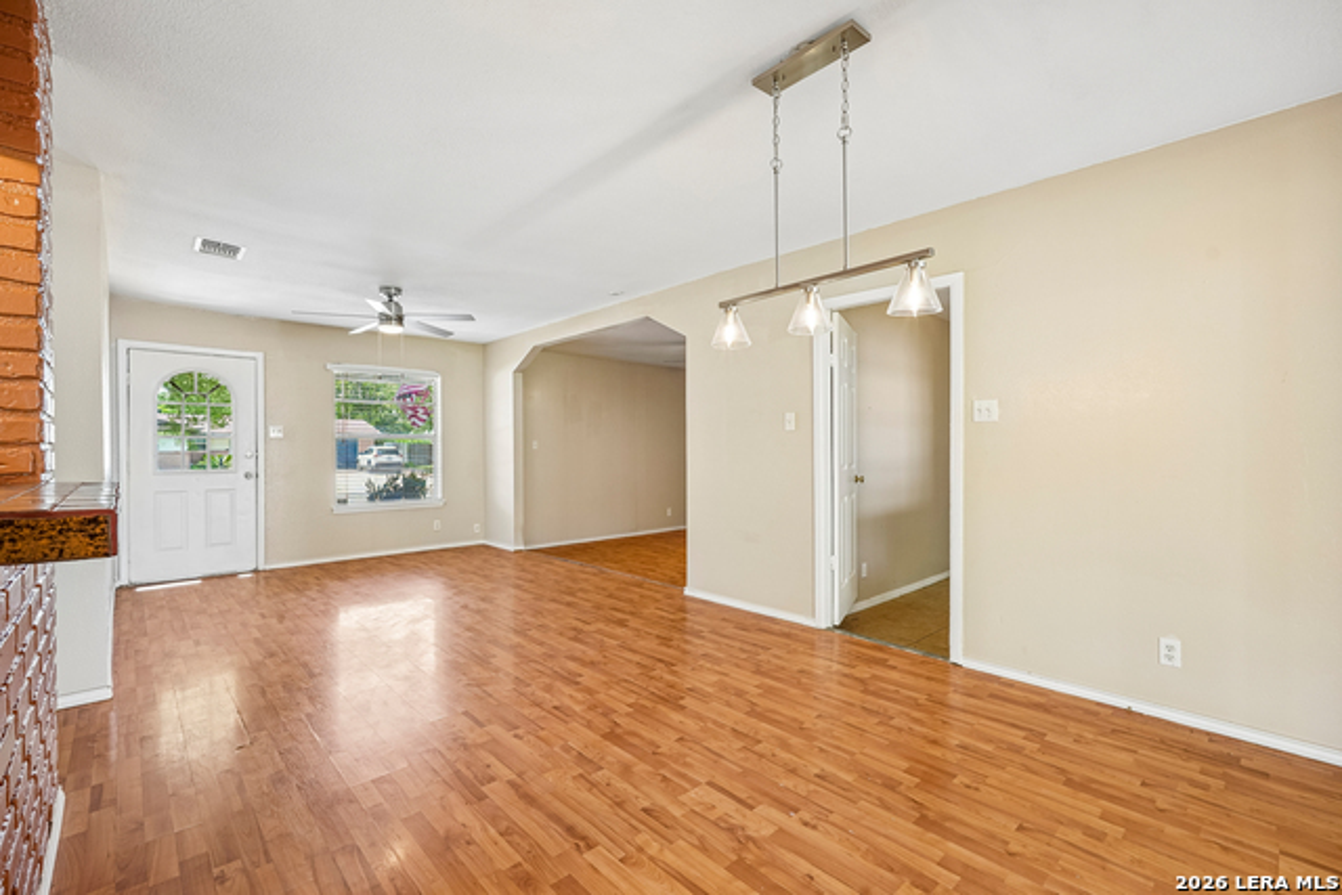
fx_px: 597
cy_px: 448
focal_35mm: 16
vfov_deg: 73.8
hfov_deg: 96.7
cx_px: 671
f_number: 8
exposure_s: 1/15
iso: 400
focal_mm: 16
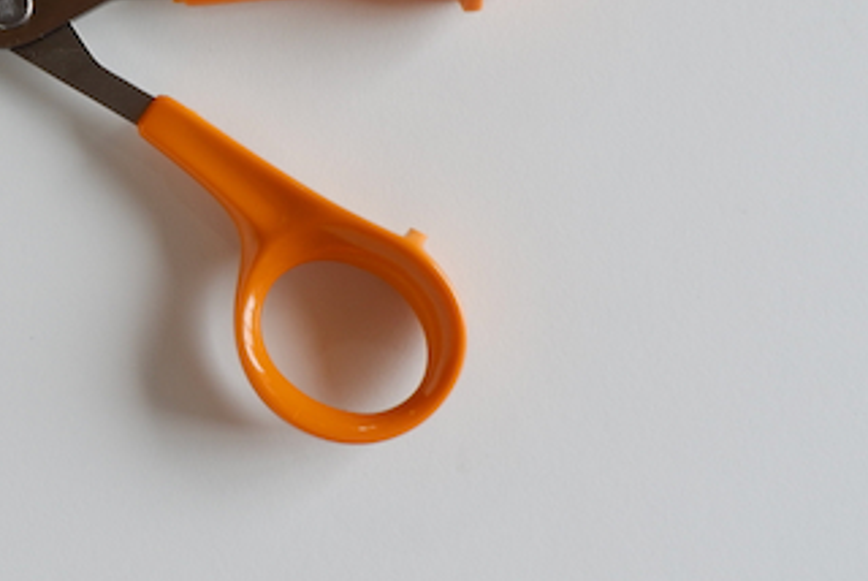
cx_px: 87
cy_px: 65
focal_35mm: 60
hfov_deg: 31.8
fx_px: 1448
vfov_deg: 22.2
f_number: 7.1
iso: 250
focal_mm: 20.1
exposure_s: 1/30
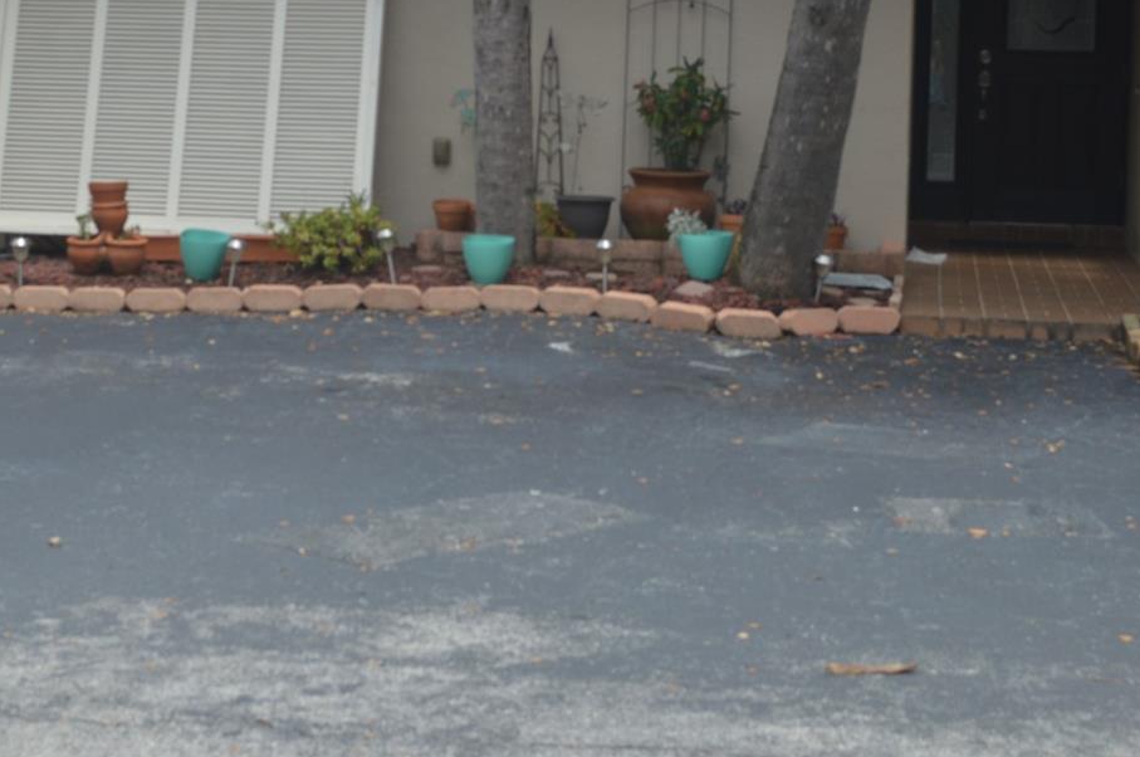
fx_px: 2846
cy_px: 219
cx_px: 341
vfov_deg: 15.1
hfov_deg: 22.5
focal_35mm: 90
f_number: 8
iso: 110
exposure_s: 1/125
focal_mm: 34
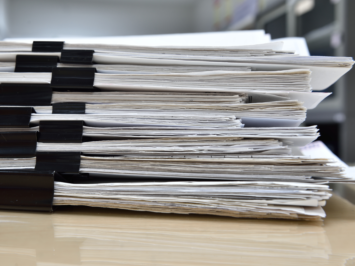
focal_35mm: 42
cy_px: 135
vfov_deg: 34.3
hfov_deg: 44.7
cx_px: 161
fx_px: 431
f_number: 8
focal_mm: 38
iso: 200
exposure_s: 1/6
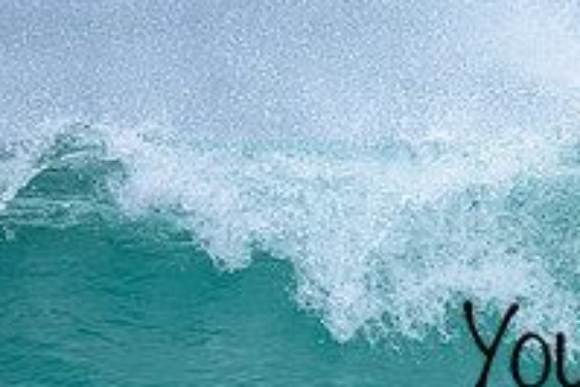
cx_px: 764
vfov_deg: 0.6
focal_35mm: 2330
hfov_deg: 0.9
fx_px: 37565
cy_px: 322
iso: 400
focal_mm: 800
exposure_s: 1/2000
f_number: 6.3
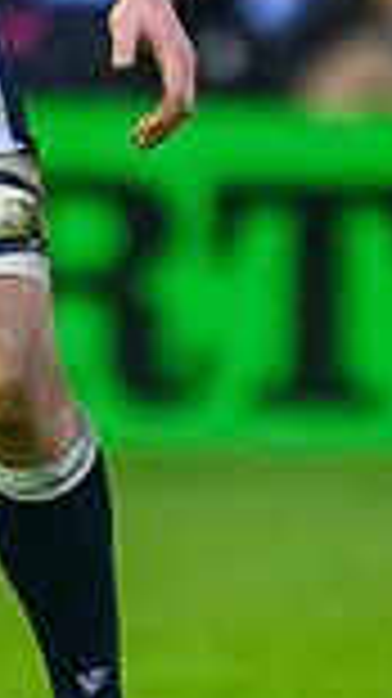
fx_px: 77812
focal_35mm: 4204
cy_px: 447
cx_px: 21
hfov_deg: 0.3
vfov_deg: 0.5
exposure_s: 1/1250
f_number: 4
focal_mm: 560
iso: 8000
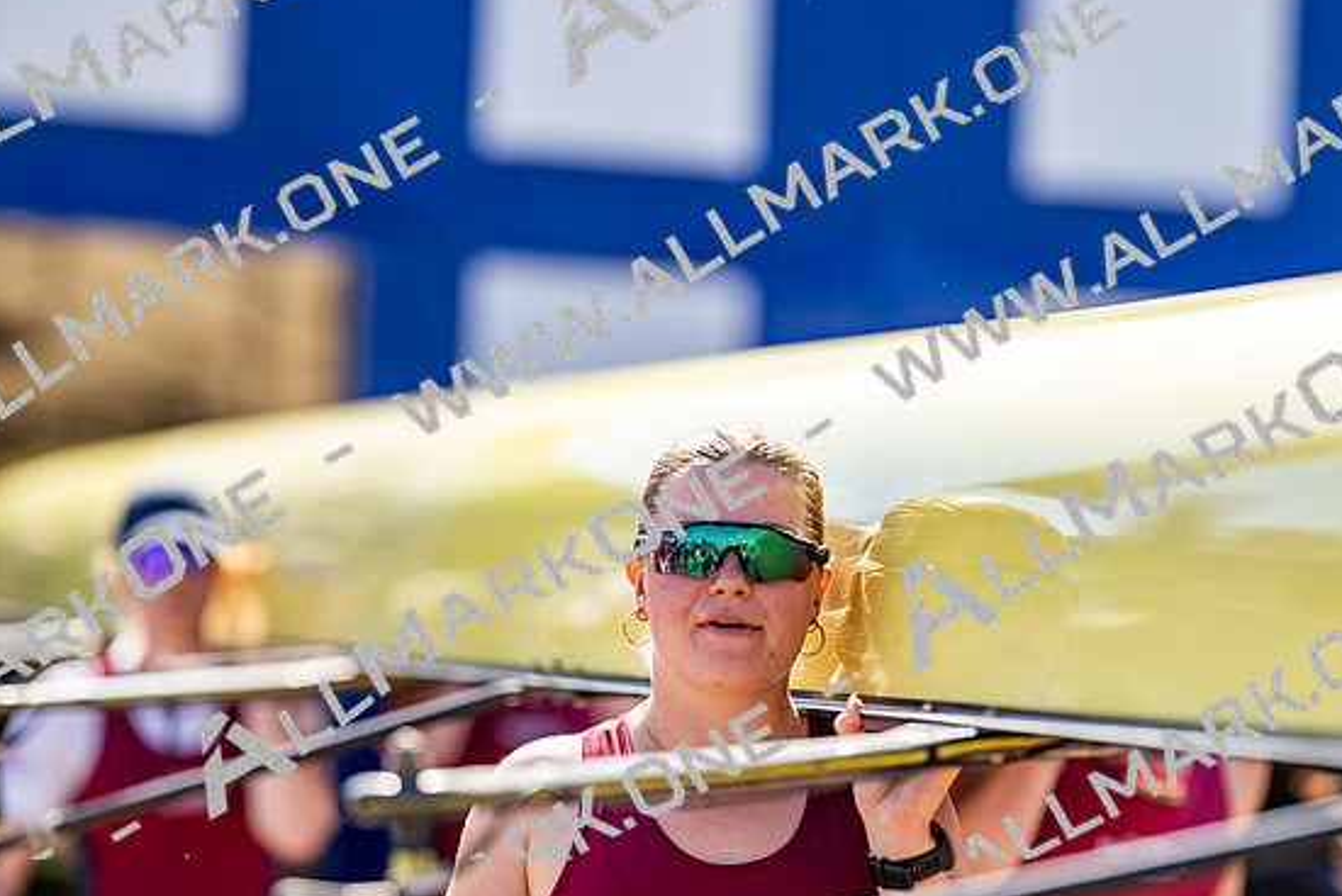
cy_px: 442
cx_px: 694
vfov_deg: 9.7
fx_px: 5296
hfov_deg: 14.4
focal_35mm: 142
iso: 64
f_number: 1.8
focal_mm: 135
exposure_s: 1/2000
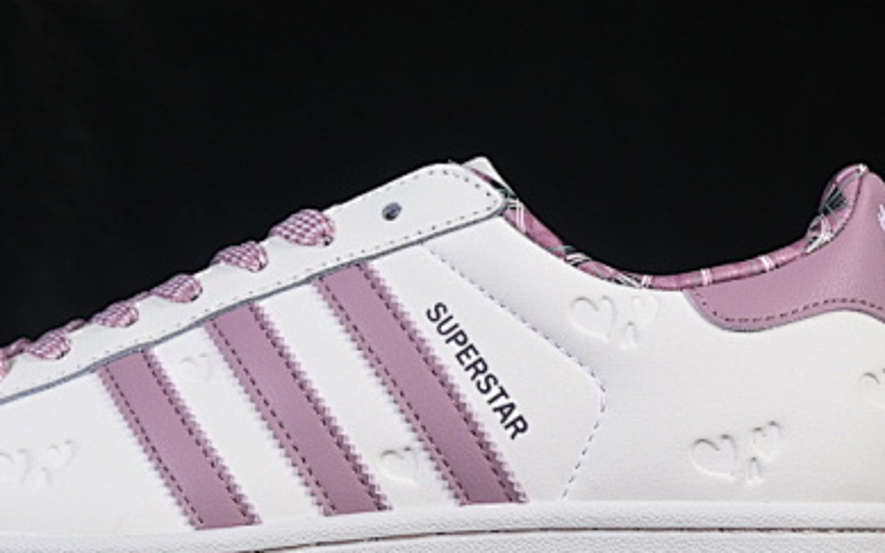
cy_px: 263
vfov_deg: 8.4
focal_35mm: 157
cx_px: 337
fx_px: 3786
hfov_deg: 13.3
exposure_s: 1/80
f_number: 8
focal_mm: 50
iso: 160
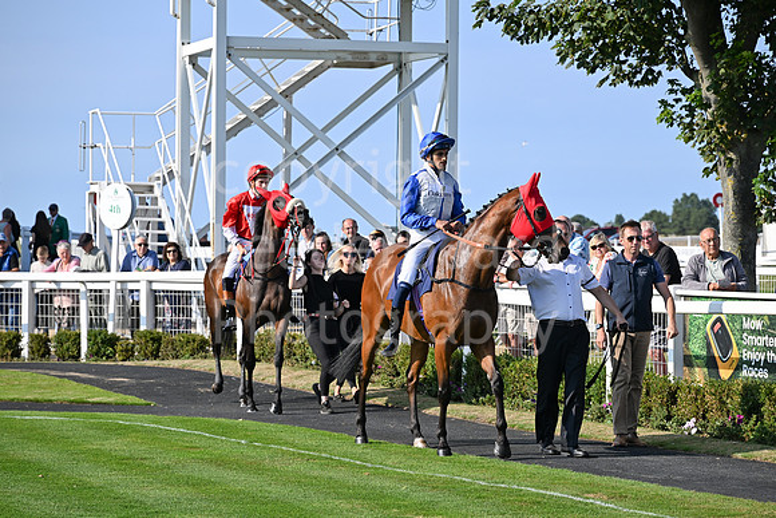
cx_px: 388
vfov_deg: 11.4
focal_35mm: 120
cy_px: 259
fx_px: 2587
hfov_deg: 17.1
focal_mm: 120
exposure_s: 1/2000
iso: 500
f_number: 6.3
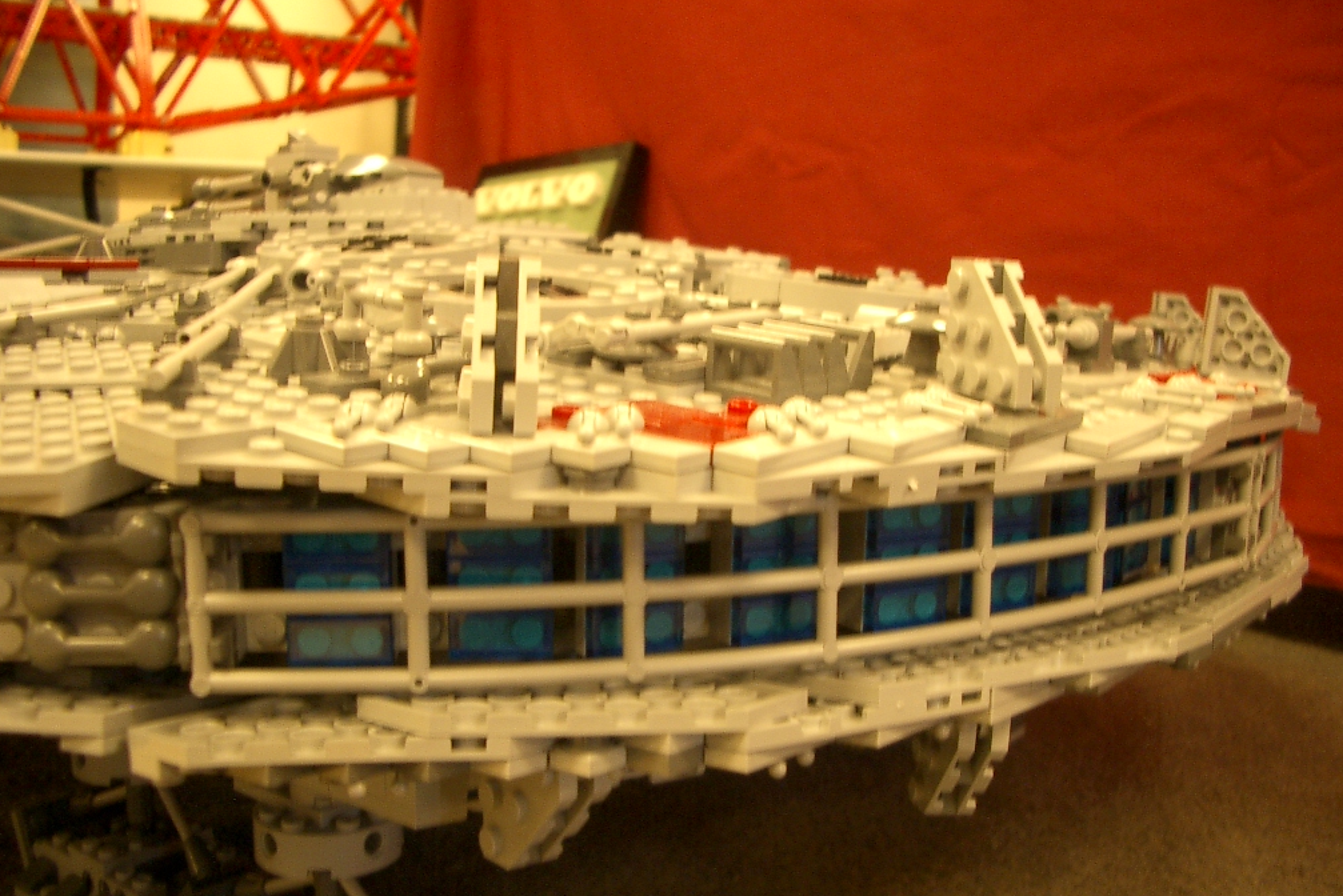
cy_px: 503
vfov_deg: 35.9
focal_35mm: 37
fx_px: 1381
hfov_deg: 51.9
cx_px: 668
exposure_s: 1/10
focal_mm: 5.8
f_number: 2.6
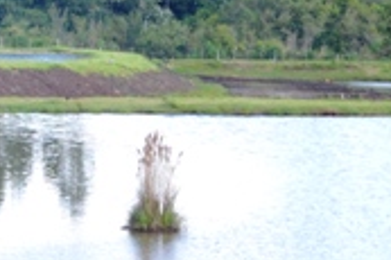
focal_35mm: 180
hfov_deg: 11.2
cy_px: -52
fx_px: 1953
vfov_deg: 7.5
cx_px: -72
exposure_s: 1/320
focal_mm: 26
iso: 500
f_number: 4.5
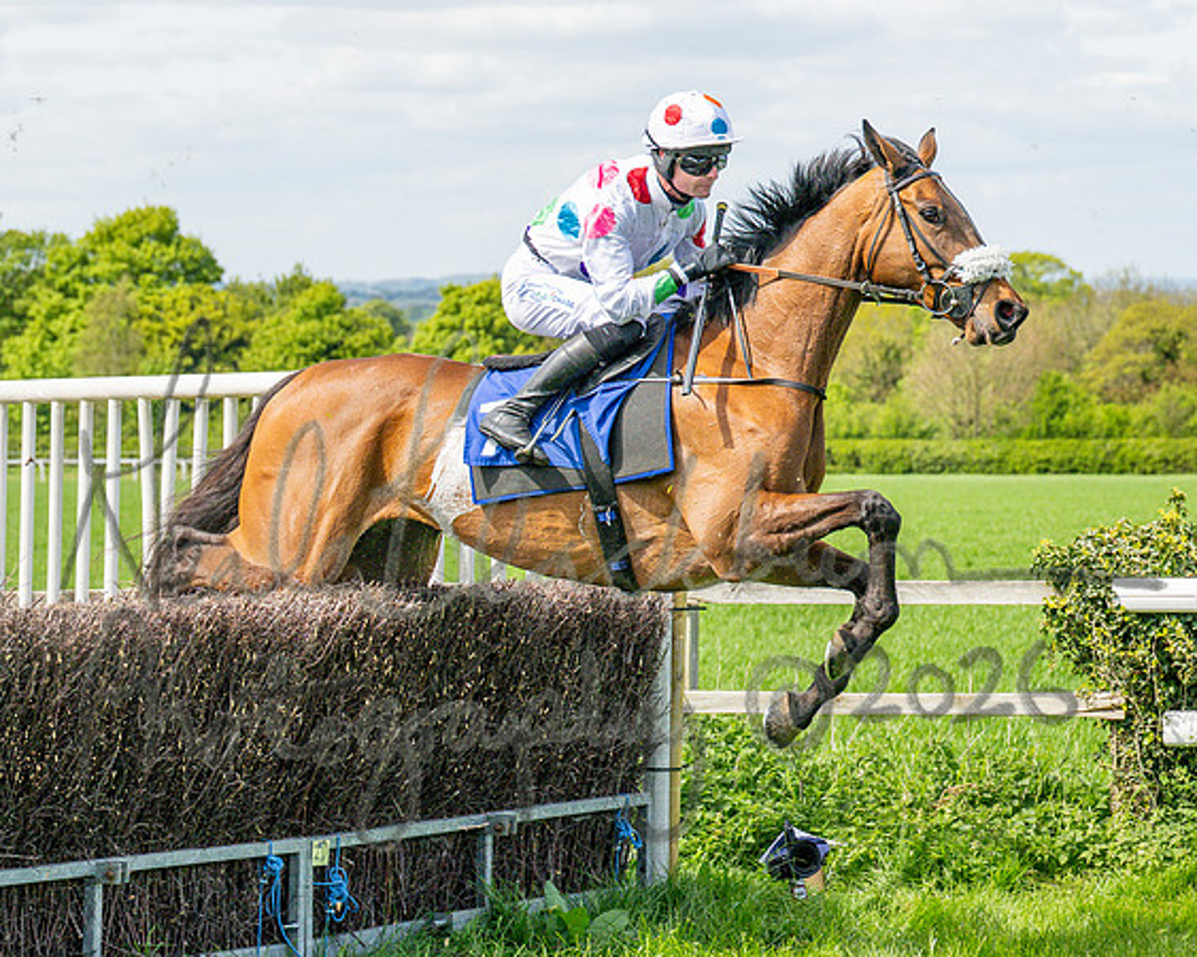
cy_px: 603
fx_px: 5089
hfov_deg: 13.3
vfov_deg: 10.7
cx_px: 197
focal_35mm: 144
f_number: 4
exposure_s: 1/3200
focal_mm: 70
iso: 400
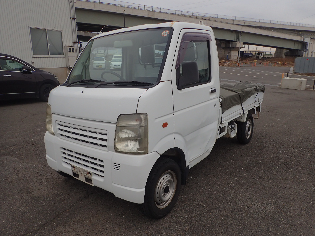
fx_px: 227
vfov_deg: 54.9
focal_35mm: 25
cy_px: 118
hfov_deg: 69.4
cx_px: 158
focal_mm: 4.5
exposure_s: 1/640
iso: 100
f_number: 2.8
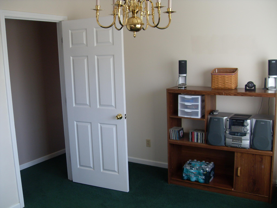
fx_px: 296
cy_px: 104
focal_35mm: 37
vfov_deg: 38.7
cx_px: 138
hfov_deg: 50.1
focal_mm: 6.3
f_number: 2.8
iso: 80
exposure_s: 1/90
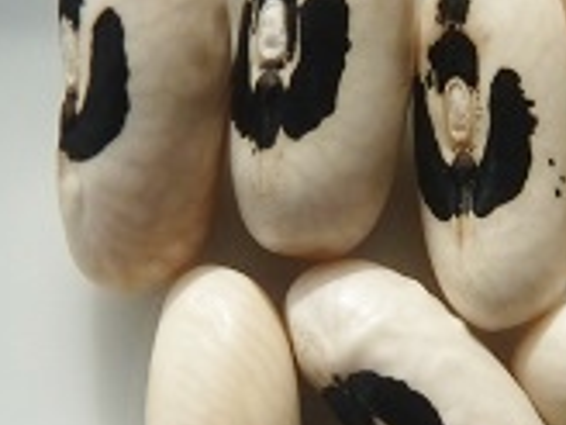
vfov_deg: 24.0
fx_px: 997
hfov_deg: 31.5
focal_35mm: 61
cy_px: 225
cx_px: 369
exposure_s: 1/400
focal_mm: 4.1
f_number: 4
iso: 80
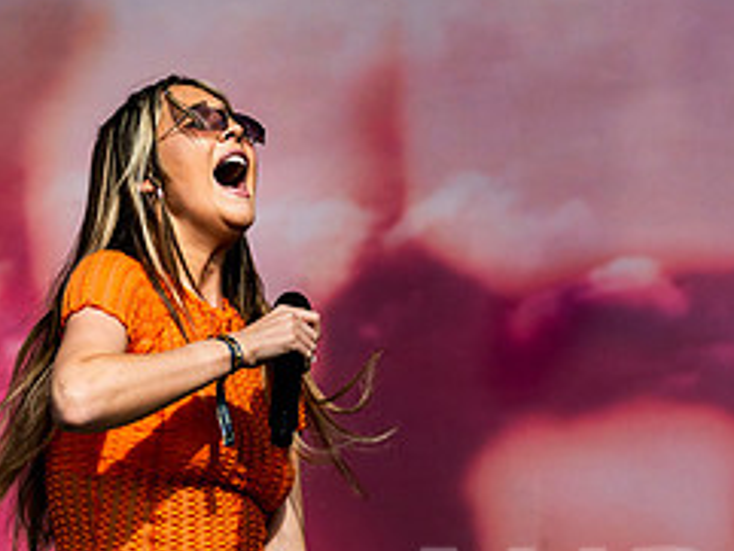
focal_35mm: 247
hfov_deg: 8.0
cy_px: 135
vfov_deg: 6.0
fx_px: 5240
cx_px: 191
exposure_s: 1/2000
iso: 200
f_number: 5
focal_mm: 86
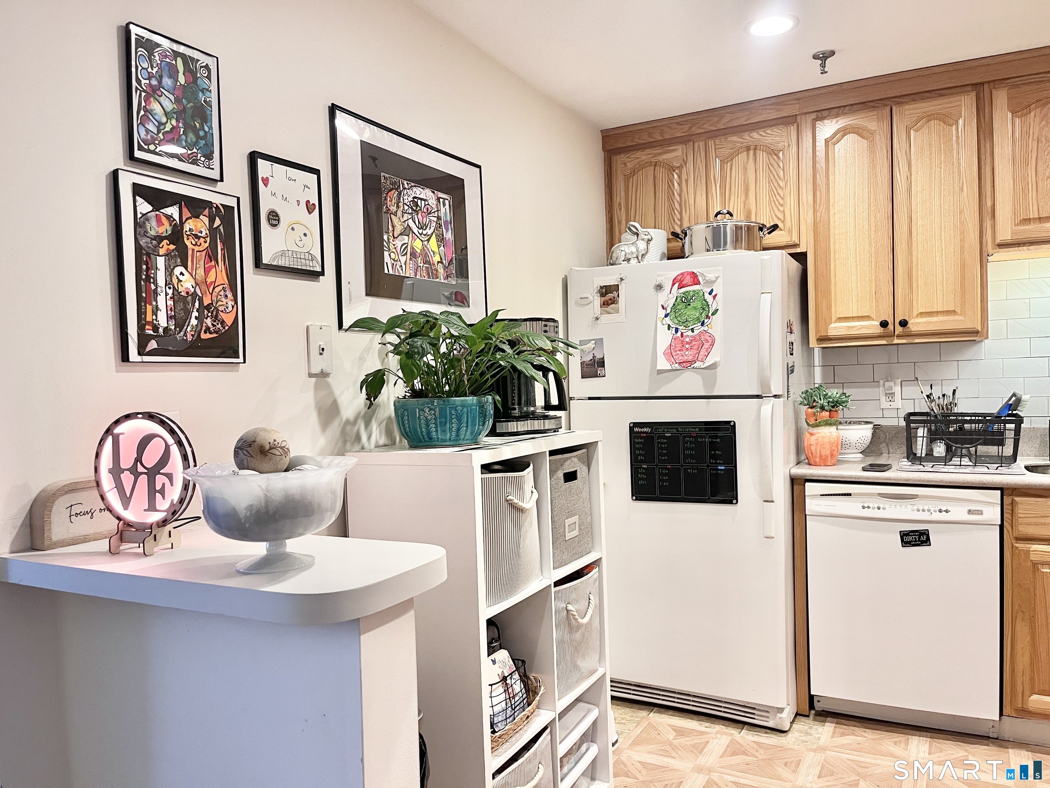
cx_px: 525
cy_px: 394
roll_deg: +1.8
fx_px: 789
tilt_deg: -2.9
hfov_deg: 67.3
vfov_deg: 53.1
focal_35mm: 26
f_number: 1.6
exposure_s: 1/60
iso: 125
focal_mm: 5.1
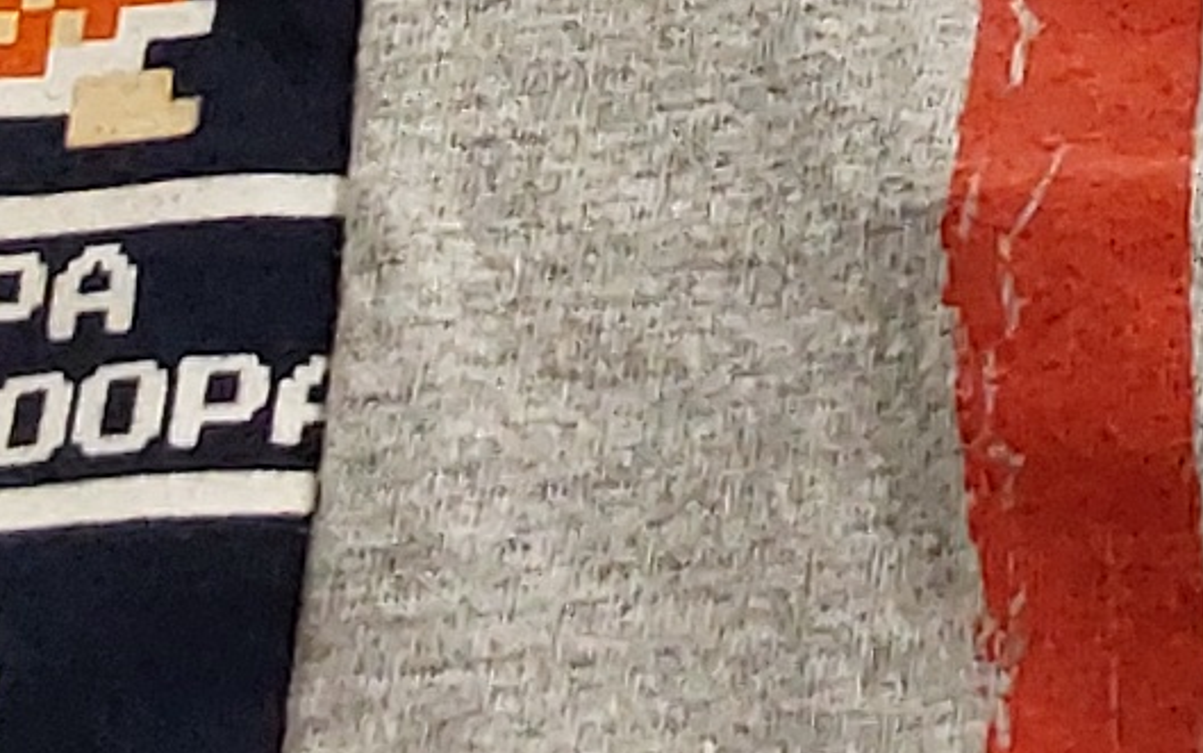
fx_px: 6002
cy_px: -1231
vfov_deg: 6.7
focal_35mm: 183
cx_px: 1592
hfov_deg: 11.1
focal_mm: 2.91
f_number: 1.9
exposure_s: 1/60
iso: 160
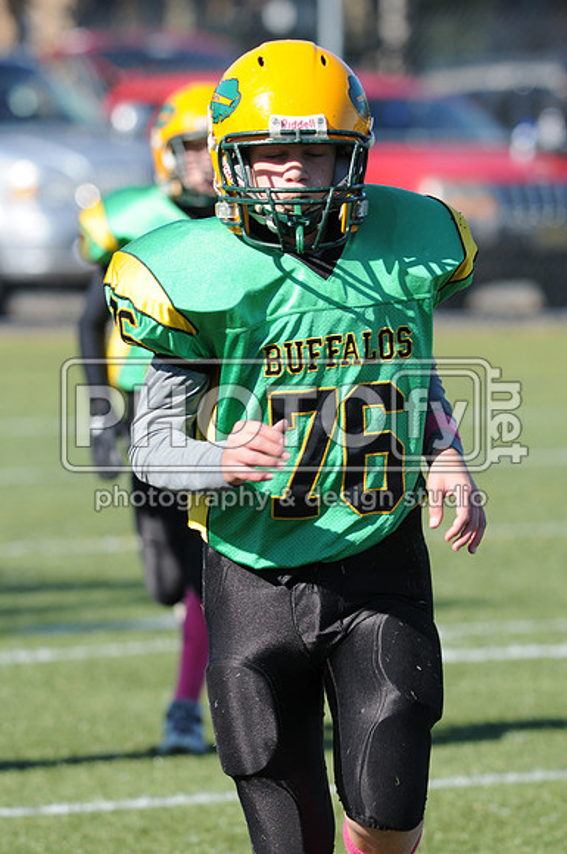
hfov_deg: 3.0
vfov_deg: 4.6
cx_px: 284
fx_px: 10662
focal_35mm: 450
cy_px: 427
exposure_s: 1/500
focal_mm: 300
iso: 200
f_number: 6.3
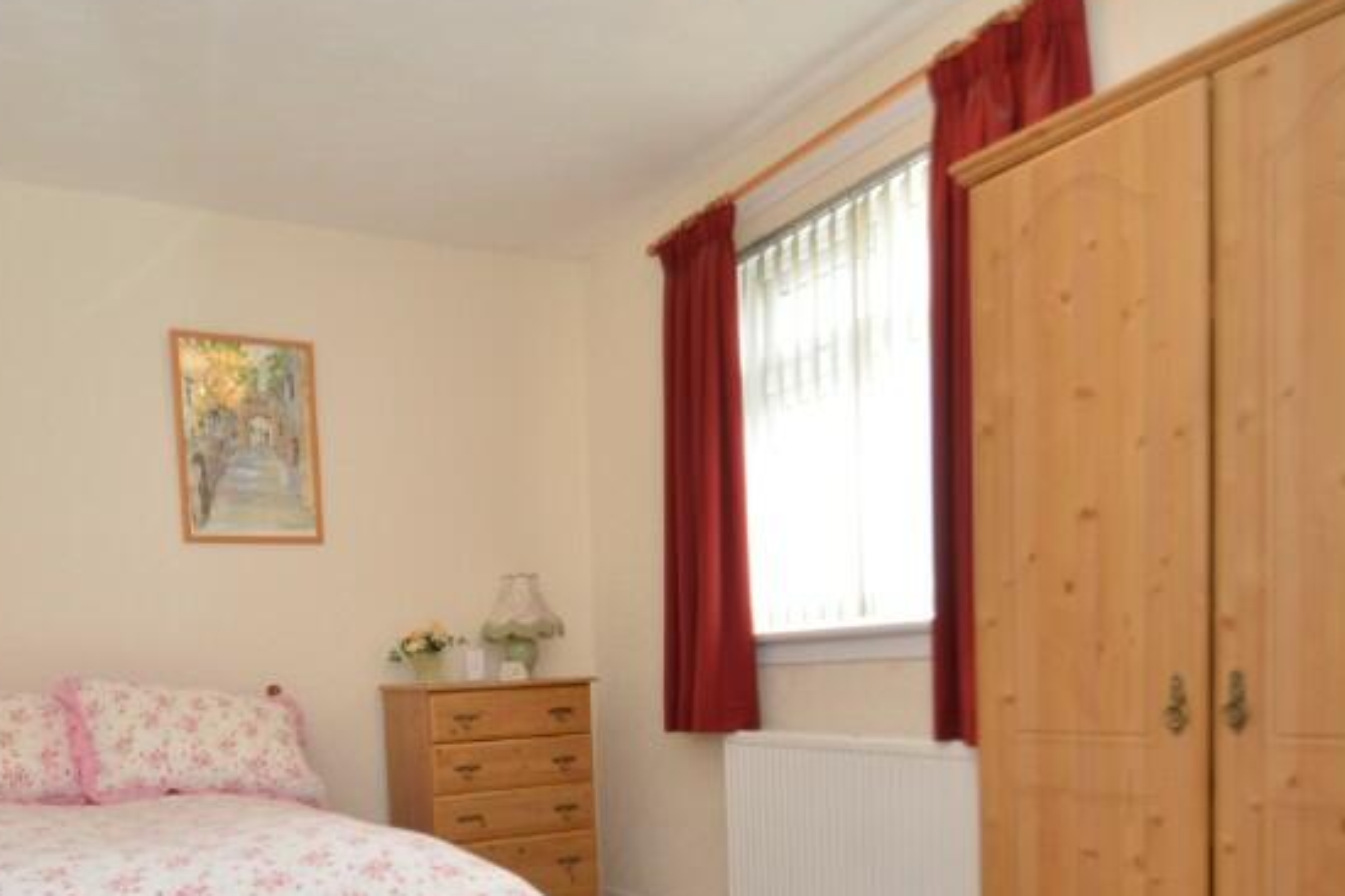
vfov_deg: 44.0
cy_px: 725
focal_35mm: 28
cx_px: 551
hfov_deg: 65.0
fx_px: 1046
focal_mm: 10
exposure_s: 1/13
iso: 100
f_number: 4
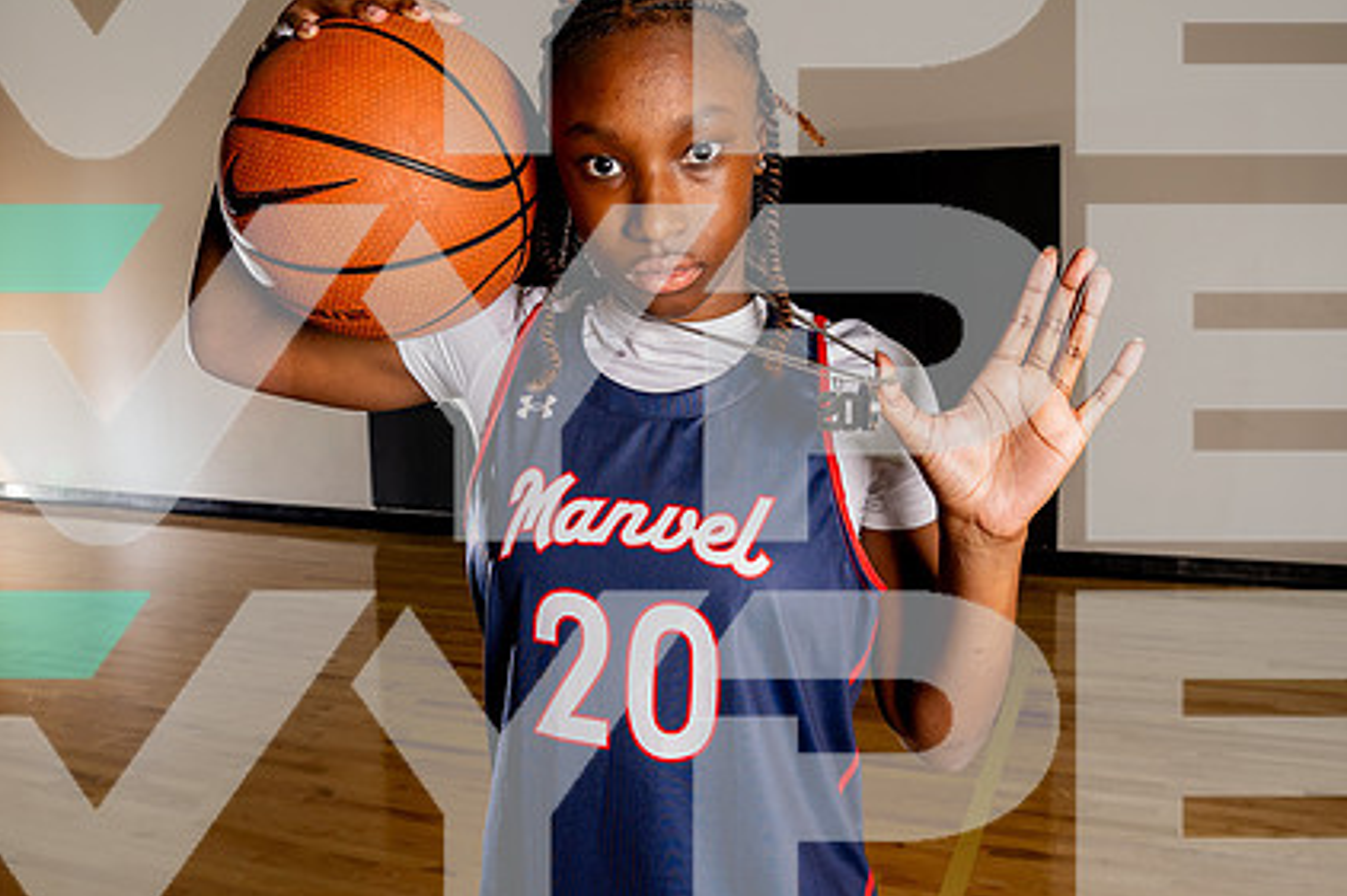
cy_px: 375
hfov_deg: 57.2
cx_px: 642
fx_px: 1234
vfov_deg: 39.8
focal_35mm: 33
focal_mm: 24
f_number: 7.1
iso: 640
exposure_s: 1/200
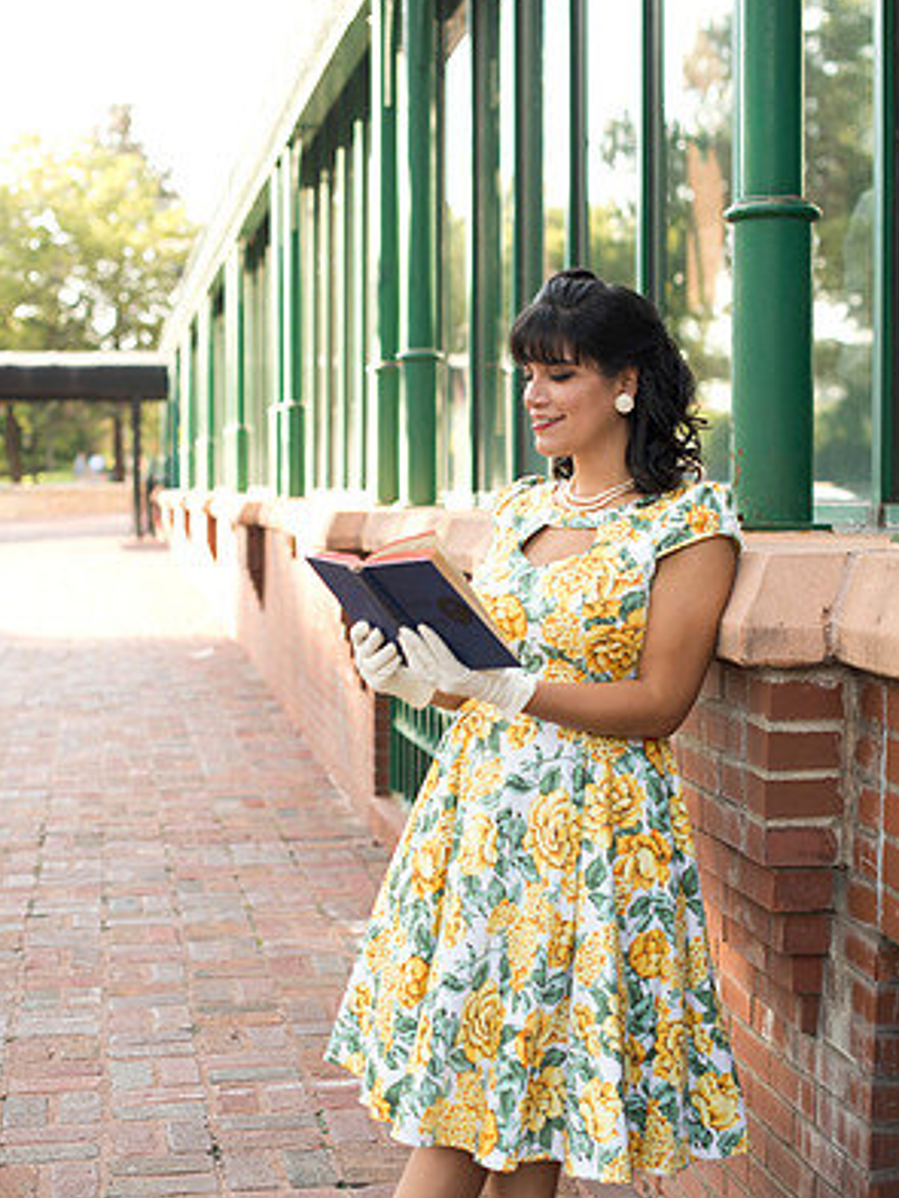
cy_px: 619
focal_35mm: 55
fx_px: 1903
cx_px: 451
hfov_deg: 26.6
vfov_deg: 34.9
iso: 200
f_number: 2.8
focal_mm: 50
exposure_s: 1/250
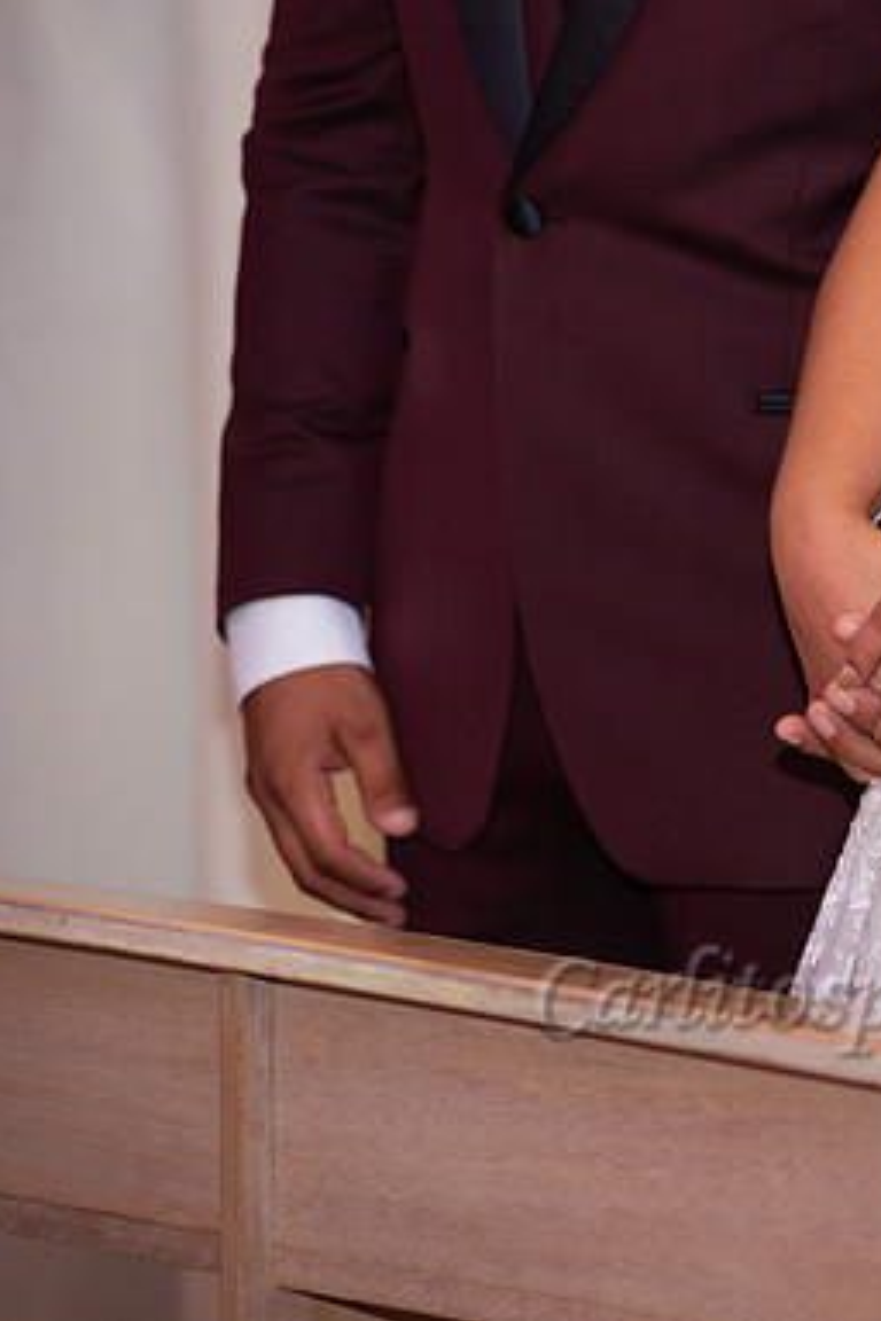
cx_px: 933
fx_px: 11085
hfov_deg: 4.5
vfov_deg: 6.8
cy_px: 660
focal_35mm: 302
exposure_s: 1/60
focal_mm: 200
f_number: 4.5
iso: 1250
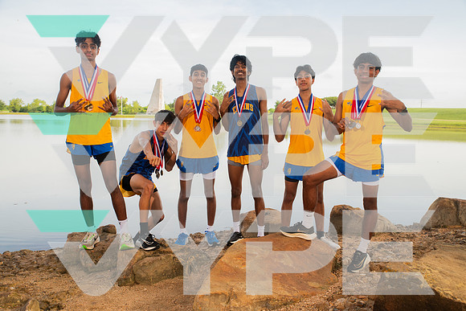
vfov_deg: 41.1
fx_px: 414
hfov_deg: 58.7
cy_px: 156
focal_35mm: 32
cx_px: 233
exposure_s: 1/320
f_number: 7.1
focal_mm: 32
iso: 500
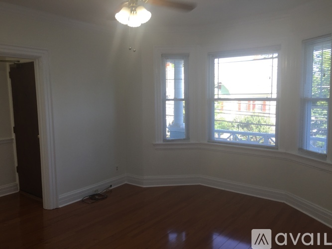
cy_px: 124
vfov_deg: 48.2
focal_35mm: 29
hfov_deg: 61.7
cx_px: 166
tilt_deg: -3.0
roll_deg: -0.1
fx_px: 278
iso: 32
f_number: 2.2
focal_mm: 4.15
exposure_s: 1/60
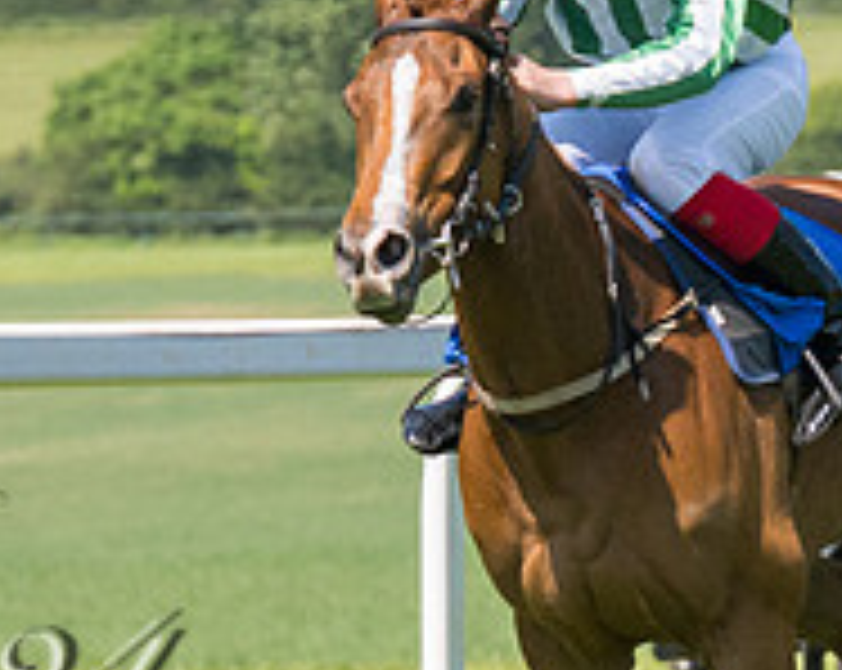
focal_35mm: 641
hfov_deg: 3.0
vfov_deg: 2.4
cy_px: 451
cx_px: -1057
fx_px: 15949
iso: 400
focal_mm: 98
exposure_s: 1/2500
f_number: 5
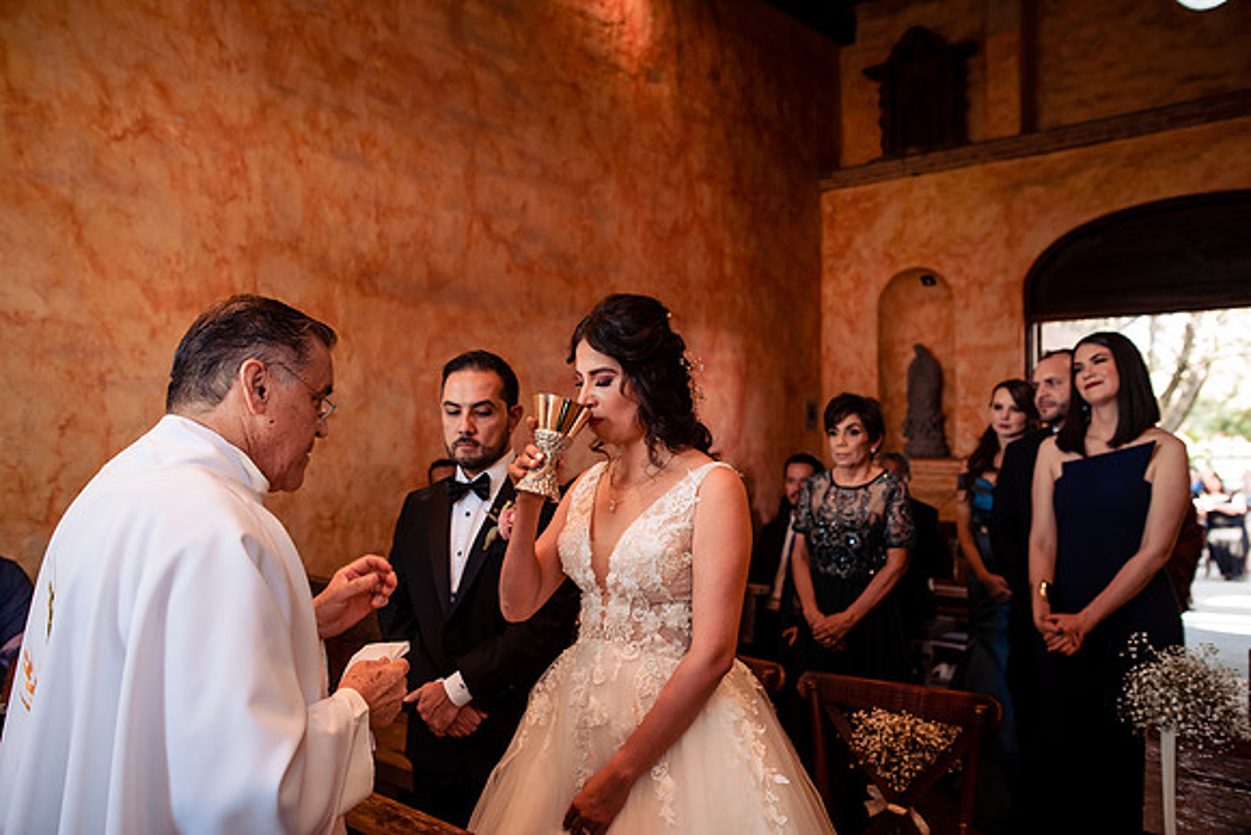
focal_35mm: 28
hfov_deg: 65.5
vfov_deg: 46.4
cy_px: 418
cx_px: 626
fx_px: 973
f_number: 3.5
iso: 1250
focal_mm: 28
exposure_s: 1/125
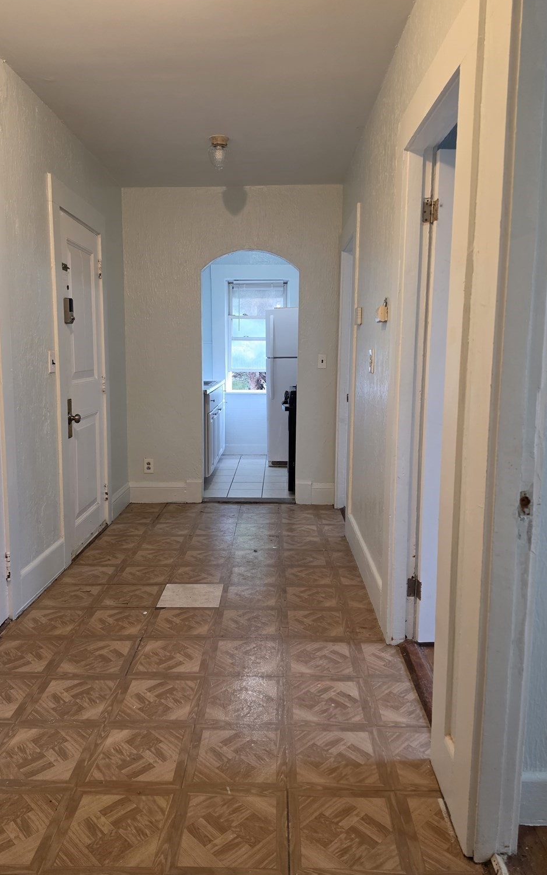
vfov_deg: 72.5
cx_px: 271
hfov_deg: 49.3
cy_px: 430
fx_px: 596
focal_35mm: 25
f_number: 1.4
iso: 400
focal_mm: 6.5
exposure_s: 1/120
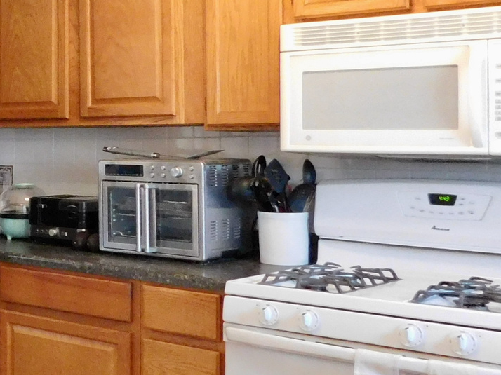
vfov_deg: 22.1
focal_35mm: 66
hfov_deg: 24.7
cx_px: -185
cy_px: 118
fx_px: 955
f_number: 3
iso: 500
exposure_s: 1/30
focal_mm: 4
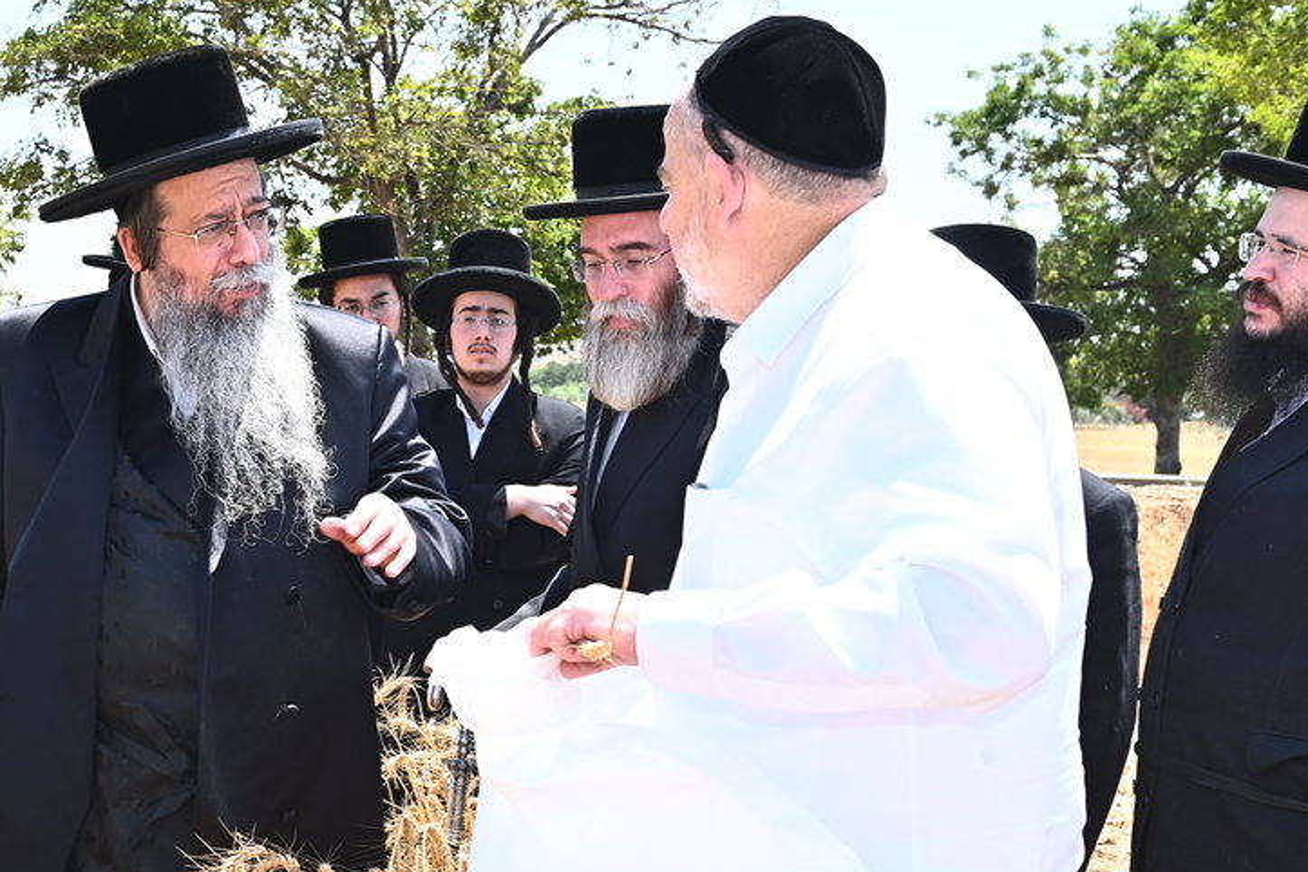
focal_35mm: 62
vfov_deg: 21.7
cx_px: 311
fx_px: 2252
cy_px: 636
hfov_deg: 31.7
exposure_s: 1/200
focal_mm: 32
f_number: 6.3
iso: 160
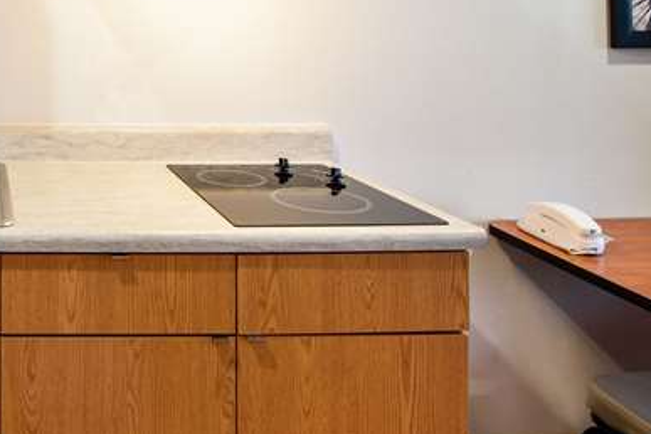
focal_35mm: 37
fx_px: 669
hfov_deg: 42.1
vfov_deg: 33.2
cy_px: 9
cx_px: -50
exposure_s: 1/4
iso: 400
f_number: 8
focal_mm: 14
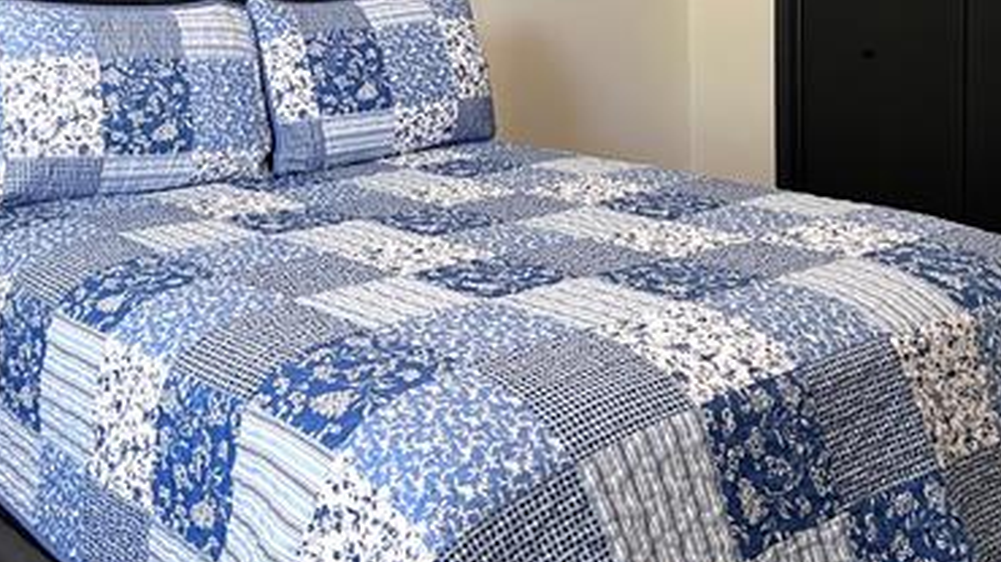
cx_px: 446
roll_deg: +1.4
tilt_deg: -4.8
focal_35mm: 49
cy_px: 41
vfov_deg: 23.7
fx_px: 1300
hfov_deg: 42.0
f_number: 1.5
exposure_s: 1/60
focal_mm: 5.7
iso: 320
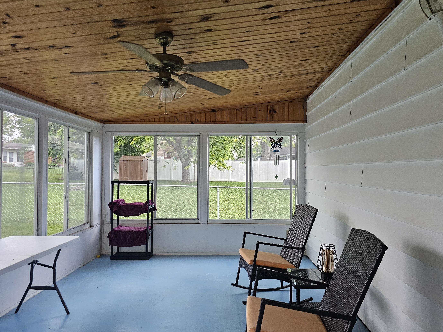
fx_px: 320
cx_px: 226
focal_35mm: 25
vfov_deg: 54.9
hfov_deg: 69.4
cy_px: 166
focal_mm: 6.3
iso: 400
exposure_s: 1/359
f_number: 1.7
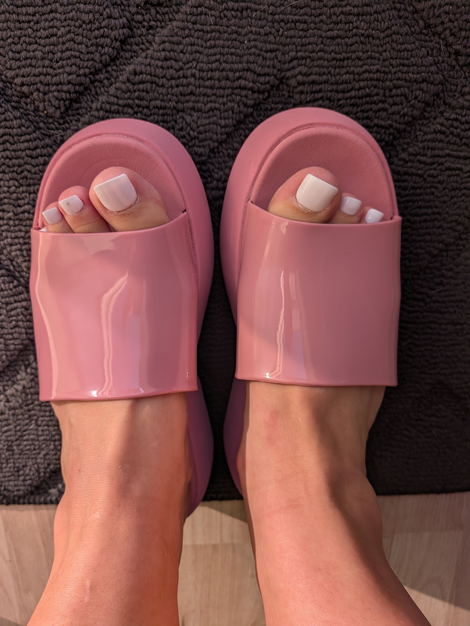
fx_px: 434
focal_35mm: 24
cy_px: 313
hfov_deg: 56.8
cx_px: 235
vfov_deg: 71.6
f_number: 1.7
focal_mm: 4.53
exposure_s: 1/408
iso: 26
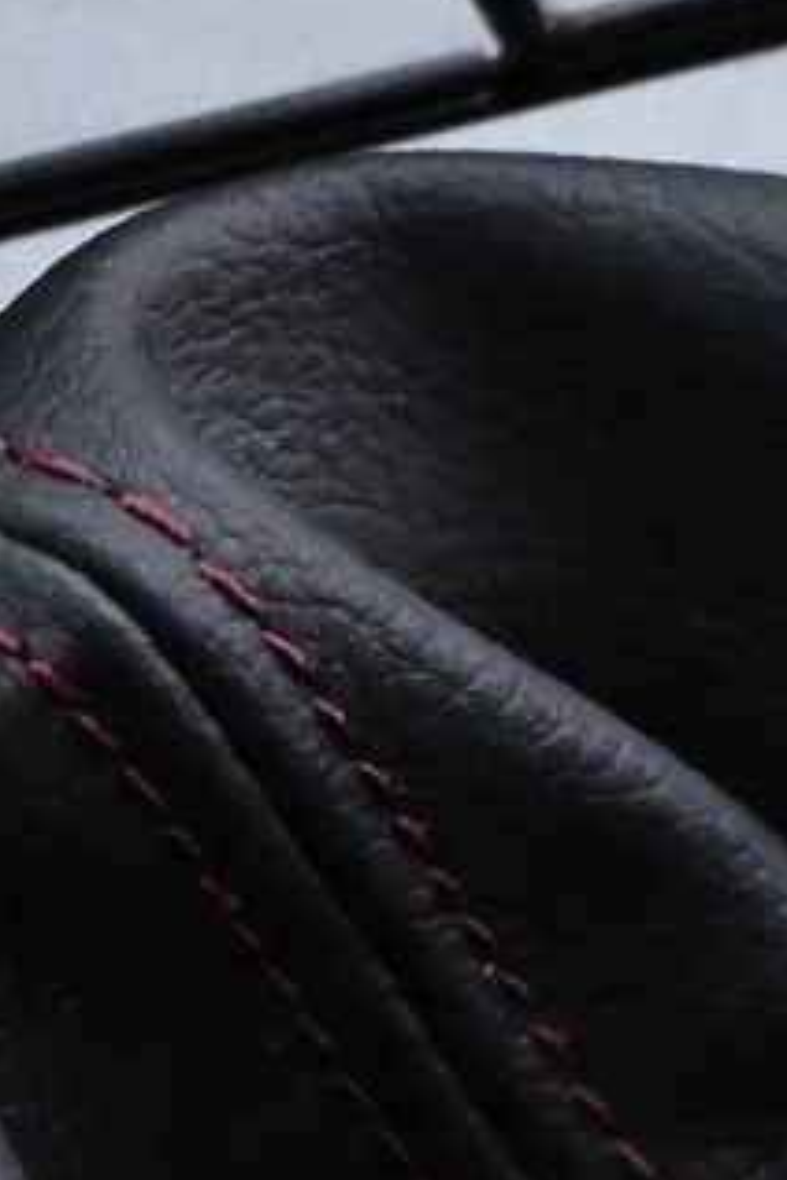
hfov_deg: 7.7
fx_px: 5634
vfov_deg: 11.9
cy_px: 1087
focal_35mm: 172
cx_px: -683
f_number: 4.5
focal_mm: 22.5
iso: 6400
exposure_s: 1/25
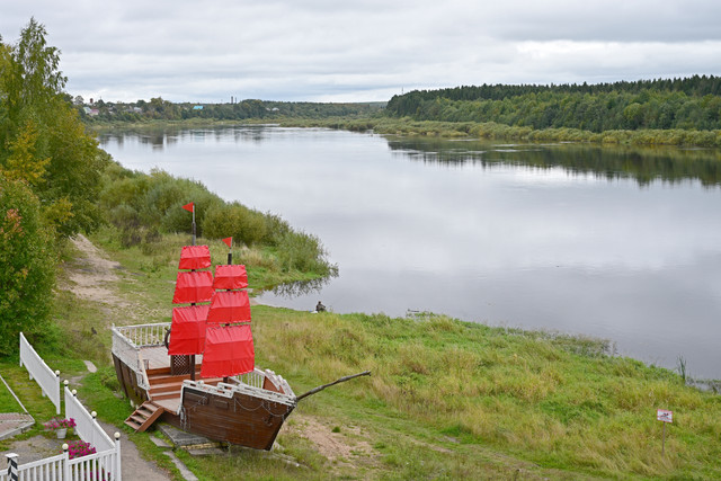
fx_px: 982
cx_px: 360
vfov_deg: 27.5
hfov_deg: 40.3
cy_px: 240
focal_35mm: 49
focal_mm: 49
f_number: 4
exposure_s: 1/350
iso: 100
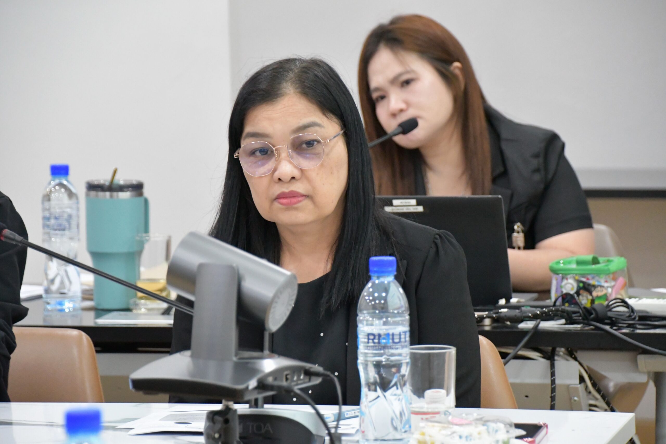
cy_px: 222
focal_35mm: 187
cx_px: 333
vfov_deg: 7.3
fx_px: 3459
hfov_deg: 11.0
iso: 8000
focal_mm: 125
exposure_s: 1/125
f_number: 6
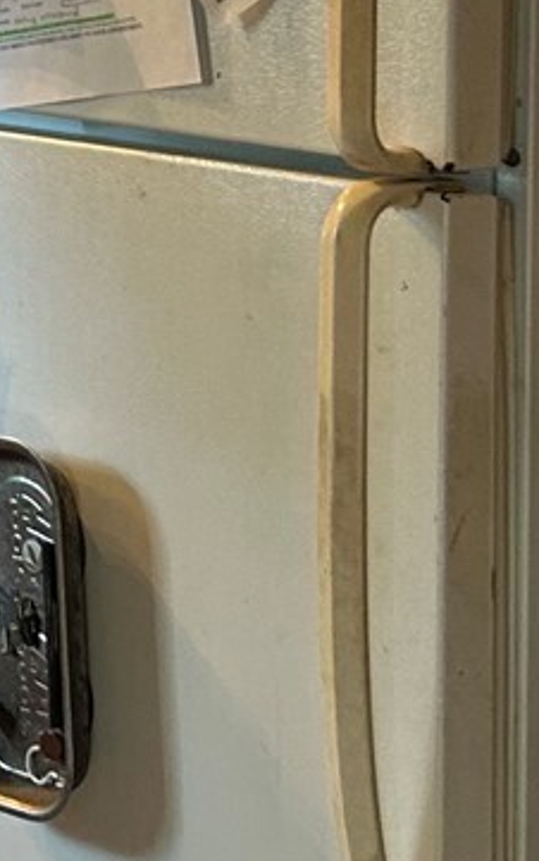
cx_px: -942
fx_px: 2864
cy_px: -45
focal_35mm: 122
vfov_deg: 16.7
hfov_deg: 9.1
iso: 125
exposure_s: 1/60
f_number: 1.5
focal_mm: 5.7
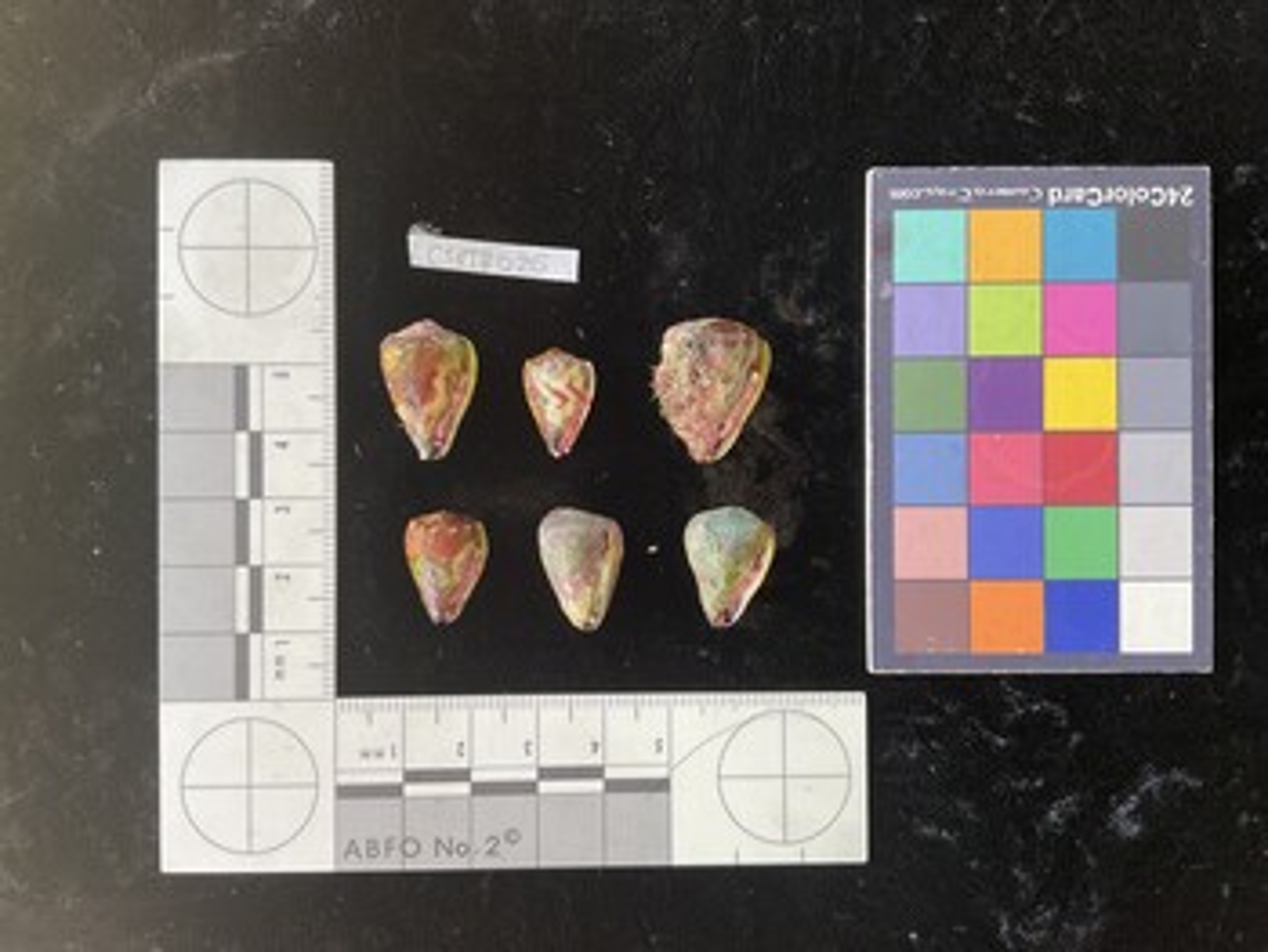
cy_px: 476
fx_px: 1063
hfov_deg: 61.6
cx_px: 634
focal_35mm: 29
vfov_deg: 48.3
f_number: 1.8
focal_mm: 3
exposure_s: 1/60
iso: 40
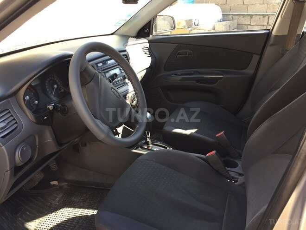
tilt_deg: -24.4
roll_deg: +0.7
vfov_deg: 48.2
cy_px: 115
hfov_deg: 61.7
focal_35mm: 29
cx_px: 153
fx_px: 256
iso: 32
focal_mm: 4.15
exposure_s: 1/100
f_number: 2.2
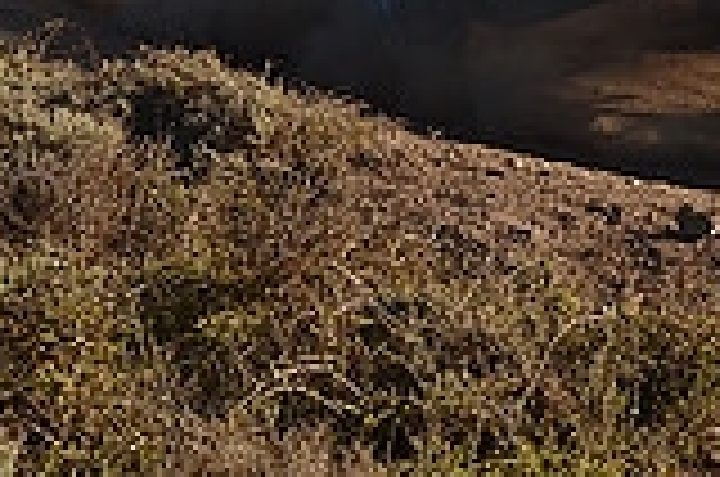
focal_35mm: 141
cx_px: 526
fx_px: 2814
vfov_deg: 9.4
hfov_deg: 14.5
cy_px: -243
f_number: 7.1
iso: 200
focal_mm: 26
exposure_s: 1/500
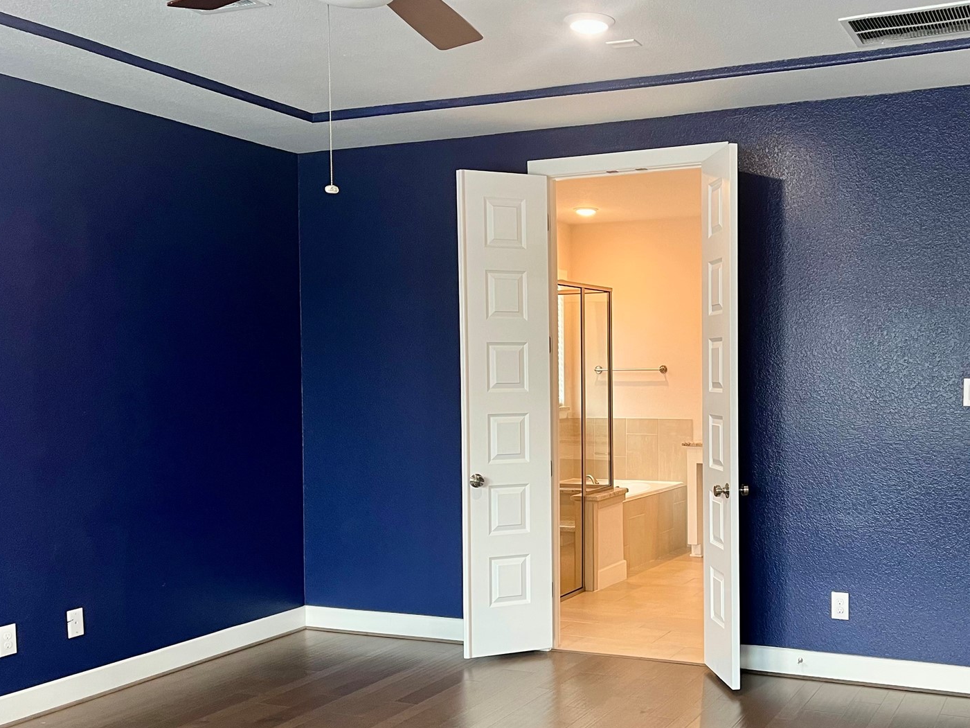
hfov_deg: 48.2
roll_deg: +0.0
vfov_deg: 37.7
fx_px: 1065
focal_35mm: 38
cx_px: 647
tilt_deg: -2.3
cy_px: 399
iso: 100
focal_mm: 5.1
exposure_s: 1/60
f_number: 1.6
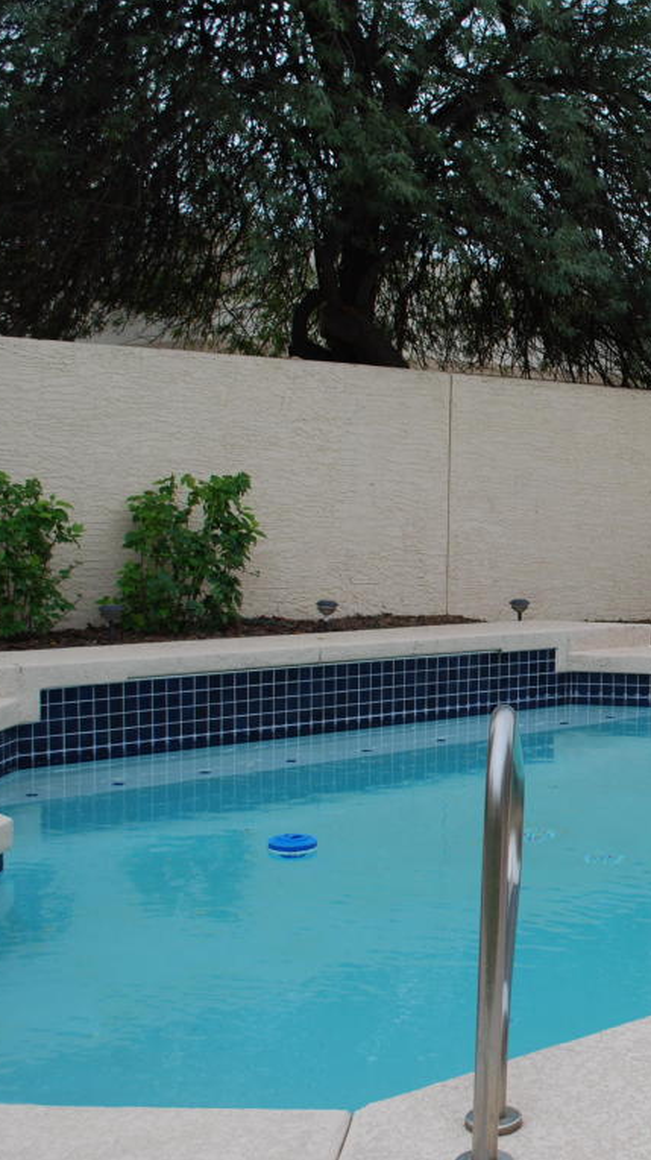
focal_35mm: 52
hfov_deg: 21.4
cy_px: 578
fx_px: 1598
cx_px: 775
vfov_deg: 39.9
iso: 100
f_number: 6.3
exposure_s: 1/160
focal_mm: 22
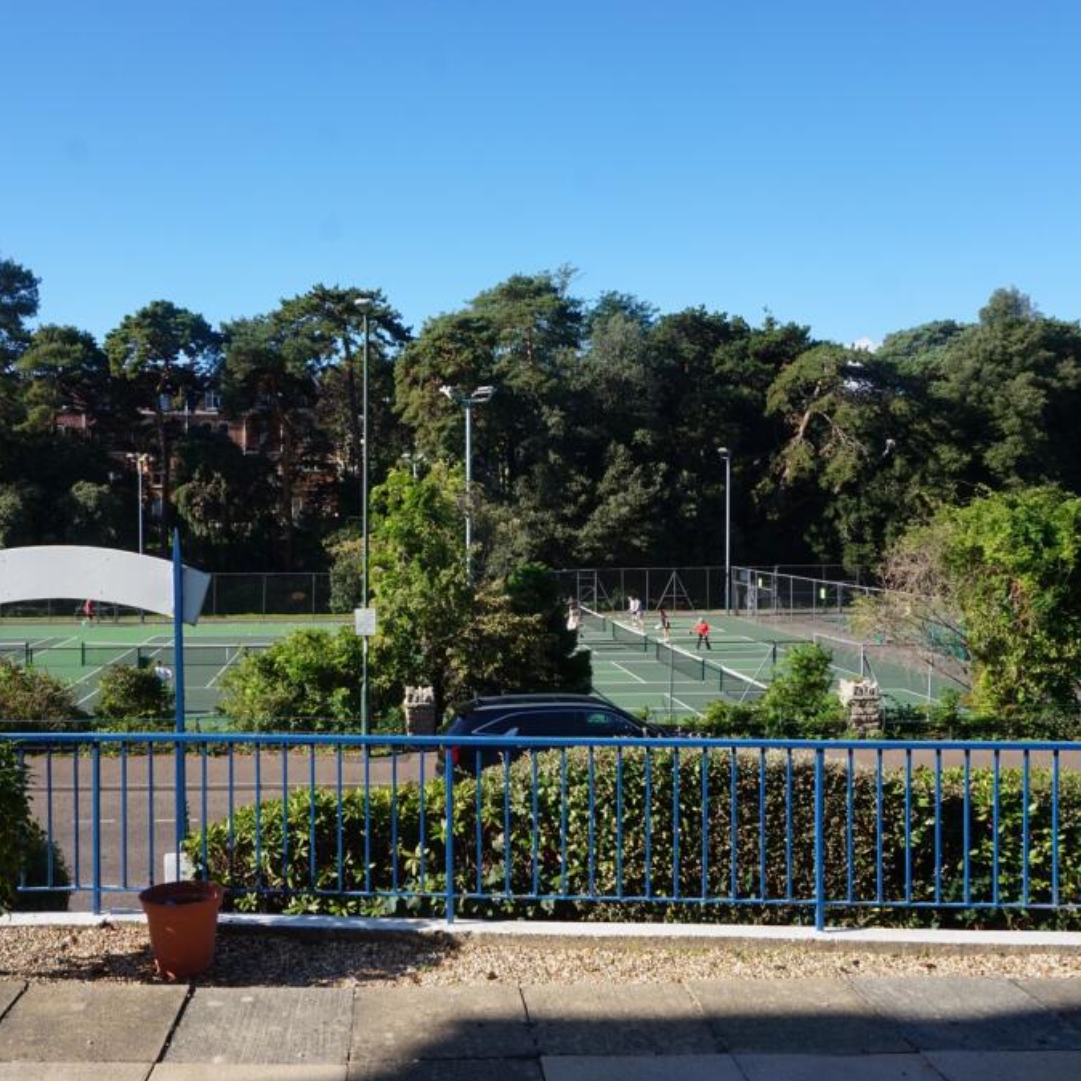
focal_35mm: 31
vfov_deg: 52.5
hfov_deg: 52.0
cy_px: 540
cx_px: 407
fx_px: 1095
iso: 100
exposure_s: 1/80
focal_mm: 16
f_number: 11
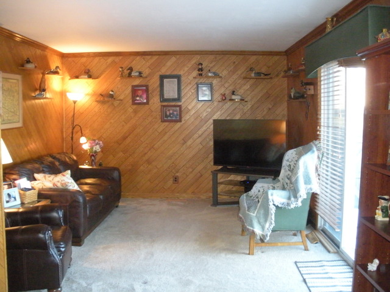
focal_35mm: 36
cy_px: 146
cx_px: 195
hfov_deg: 51.4
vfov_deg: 39.7
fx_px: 406
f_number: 3.5
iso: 800
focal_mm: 6.3
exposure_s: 1/30
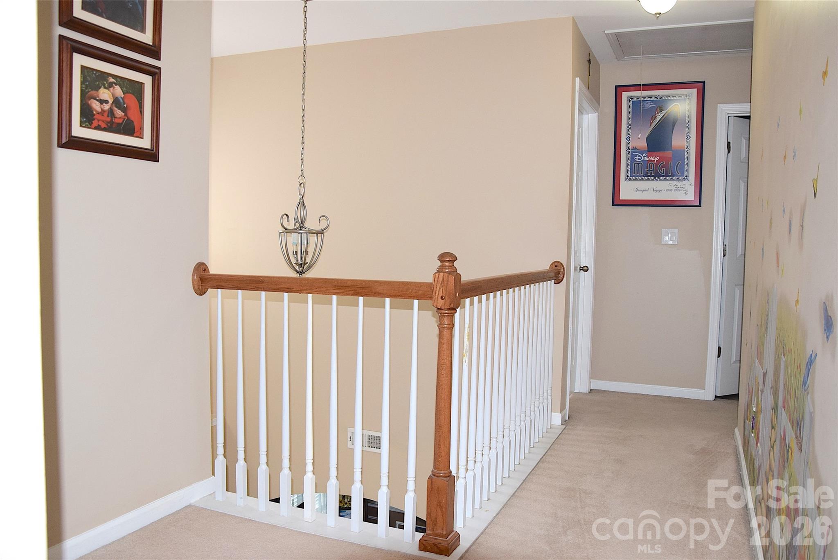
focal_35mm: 27
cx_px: 419
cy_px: 280
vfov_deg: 48.0
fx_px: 629
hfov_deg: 67.4
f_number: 4
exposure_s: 1/60
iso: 800
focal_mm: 18
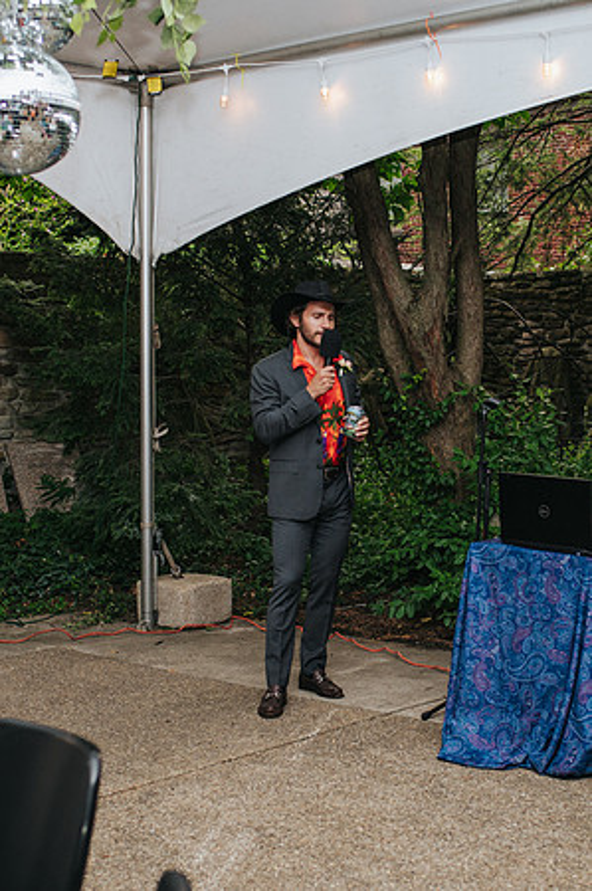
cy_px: 489
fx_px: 1447
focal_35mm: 59
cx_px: 363
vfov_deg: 34.2
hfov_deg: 23.1
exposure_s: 1/200
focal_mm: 35
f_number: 2.8
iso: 1000
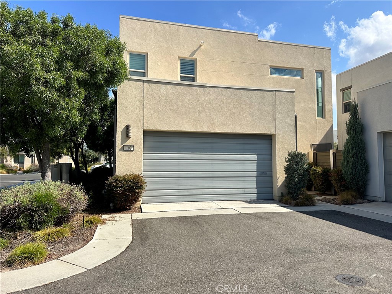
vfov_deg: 56.8
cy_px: 147
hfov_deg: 71.6
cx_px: 196
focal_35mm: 24
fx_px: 272
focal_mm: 6.86
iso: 80
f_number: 1.78
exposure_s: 1/5000
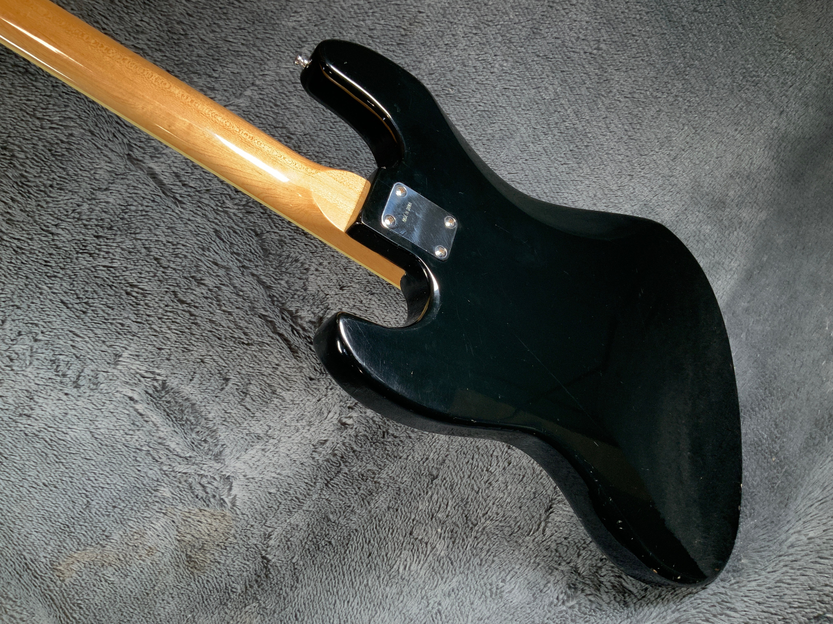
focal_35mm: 29
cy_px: 312
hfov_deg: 61.7
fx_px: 698
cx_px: 416
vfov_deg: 48.2
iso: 64
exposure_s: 1/104
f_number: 1.8
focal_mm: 3
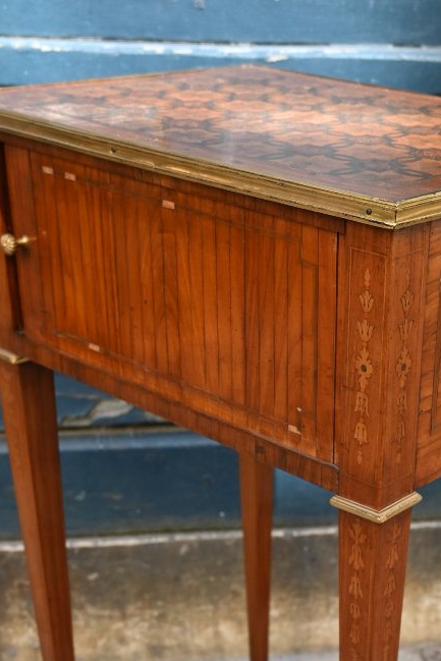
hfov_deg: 21.3
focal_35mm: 62
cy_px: 497
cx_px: 395
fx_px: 1146
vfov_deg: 31.6
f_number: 4
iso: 320
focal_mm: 22.5
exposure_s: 1/250
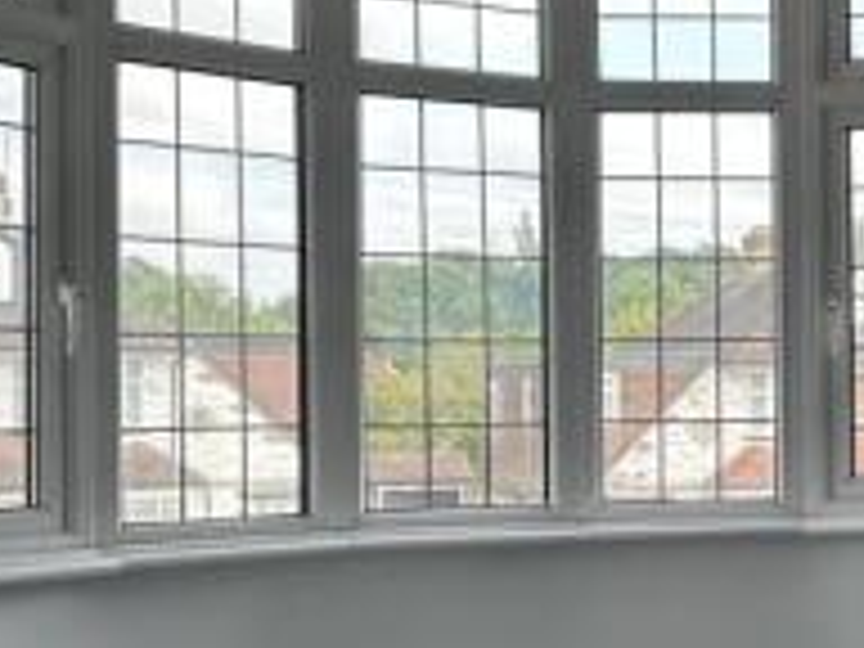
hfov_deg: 25.1
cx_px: 916
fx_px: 1822
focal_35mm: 73
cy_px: 380
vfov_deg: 20.1
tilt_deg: +0.4
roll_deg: +0.7
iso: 80
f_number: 1.78
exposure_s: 1/354
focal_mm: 6.86
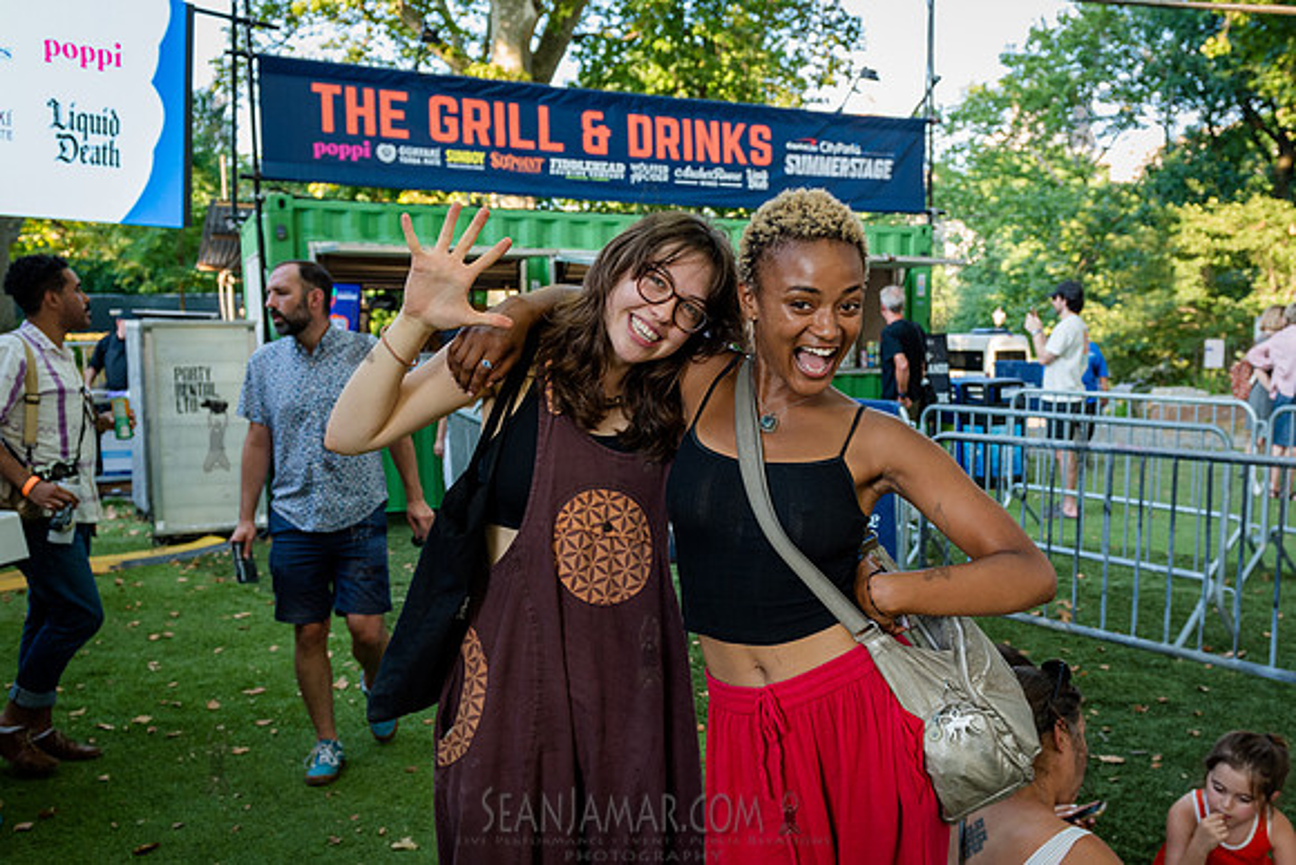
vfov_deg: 41.1
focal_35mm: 32
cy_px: 488
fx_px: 1151
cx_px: 712
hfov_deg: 58.6
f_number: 3.5
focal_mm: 24
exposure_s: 1/160
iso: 400
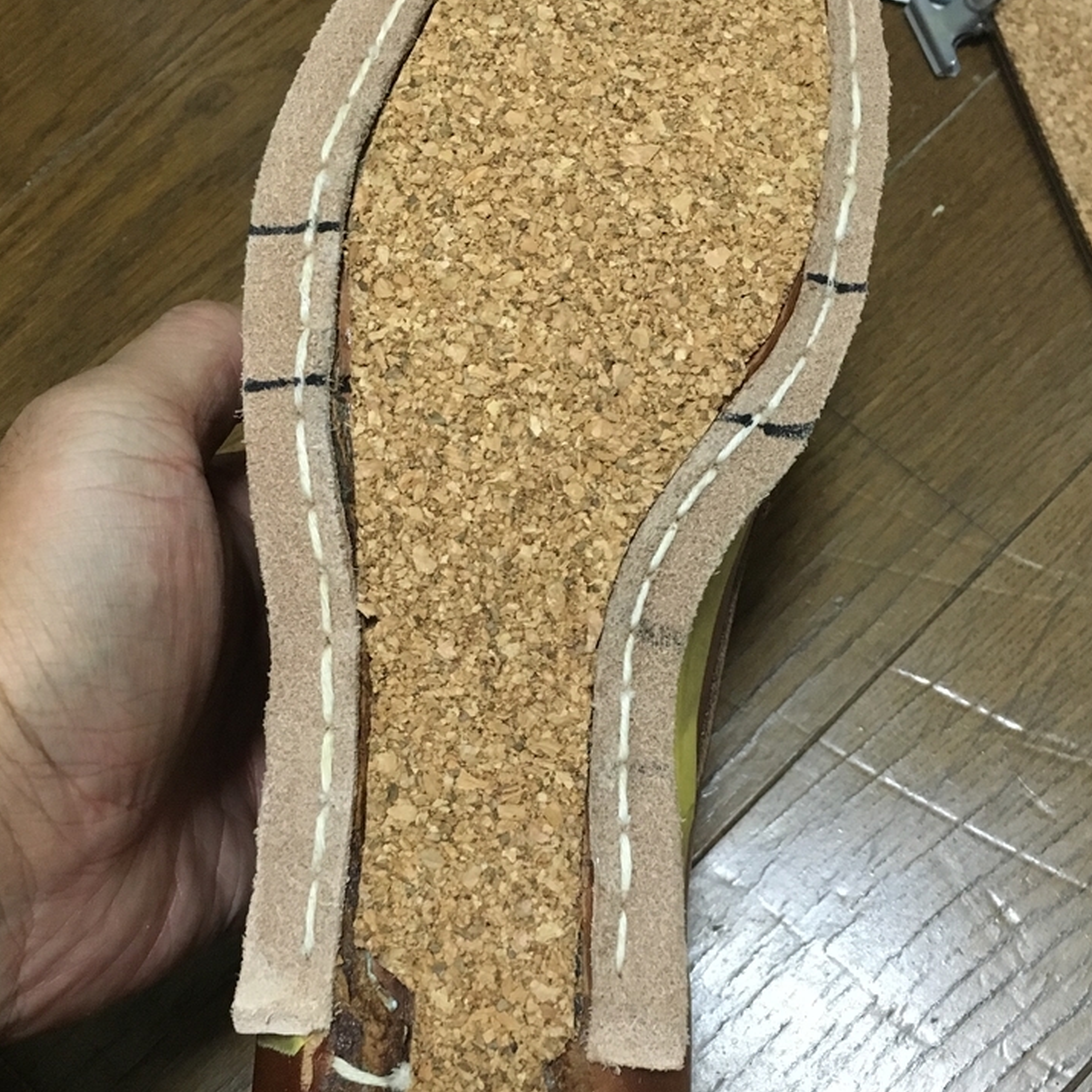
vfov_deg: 39.1
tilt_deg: -69.2
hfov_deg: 39.2
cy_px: 600
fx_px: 1535
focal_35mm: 43
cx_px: 533
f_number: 2.2
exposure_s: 1/30
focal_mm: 4.15
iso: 250
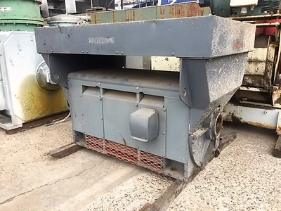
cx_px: 140
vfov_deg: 48.2
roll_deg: +1.1
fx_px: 235
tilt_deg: -13.9
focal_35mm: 29
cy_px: 106
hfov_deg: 61.7
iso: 25
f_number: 2.2
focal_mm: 4.15
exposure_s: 1/232
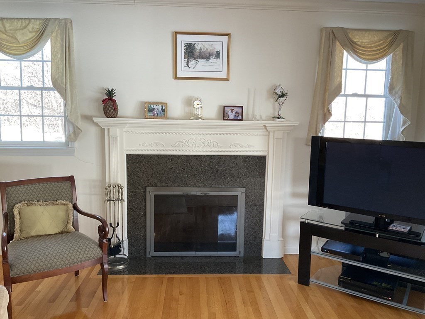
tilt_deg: -8.9
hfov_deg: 61.7
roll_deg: -1.7
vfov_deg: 48.2
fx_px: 356
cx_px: 212
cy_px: 160
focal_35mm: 29
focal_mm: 3
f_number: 1.8
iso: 100
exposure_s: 1/60
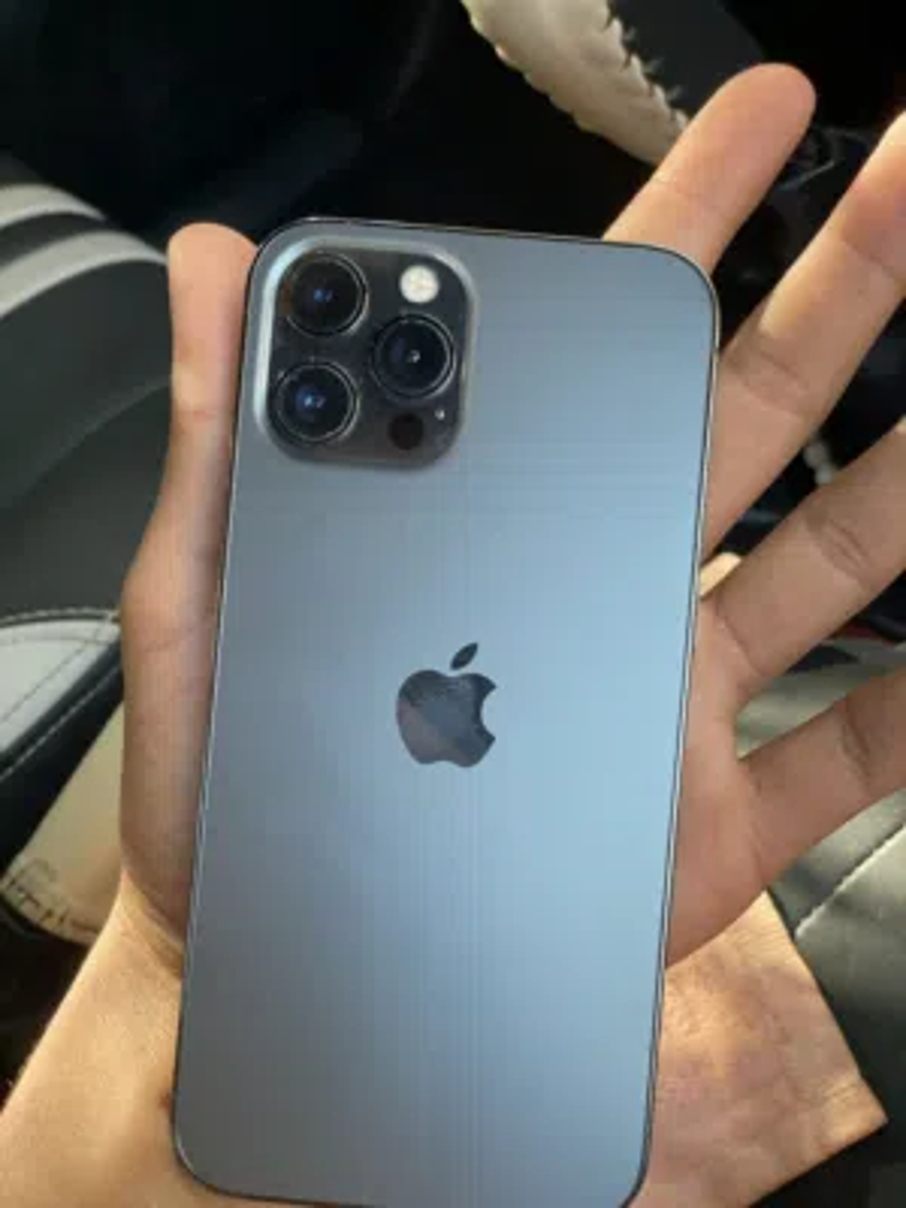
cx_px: 453
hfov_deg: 28.0
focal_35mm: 52
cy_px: 604
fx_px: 1815
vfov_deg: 36.8
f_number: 2
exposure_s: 1/122
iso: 200
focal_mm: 6
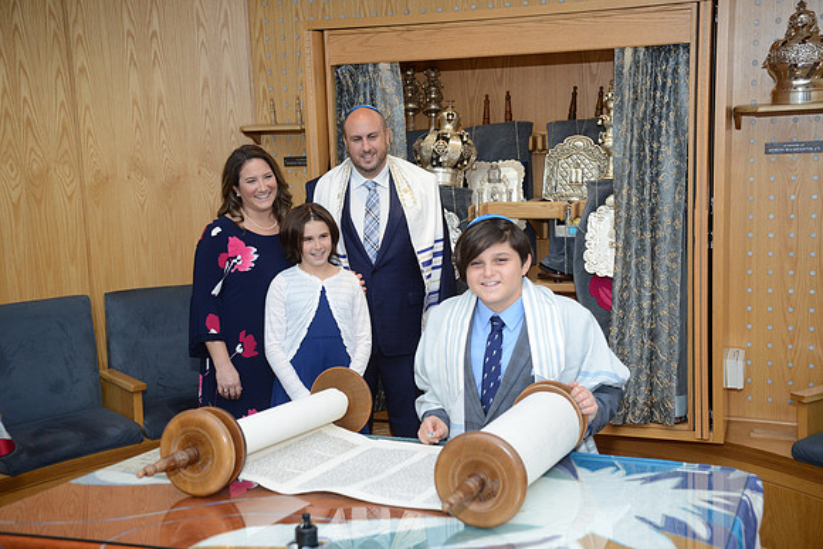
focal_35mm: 45
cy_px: 274
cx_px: 412
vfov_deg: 29.9
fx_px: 1029
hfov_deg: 43.6
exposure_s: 1/200
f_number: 5.6
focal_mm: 45
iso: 1600
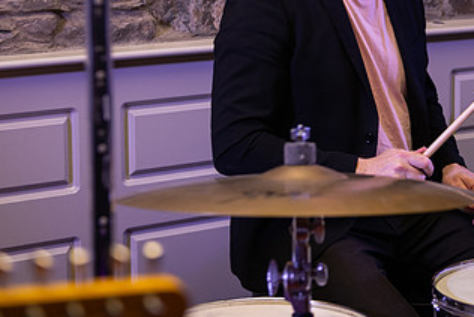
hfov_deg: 20.0
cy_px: 29
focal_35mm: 101
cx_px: 378
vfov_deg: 13.4
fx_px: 1330
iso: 640
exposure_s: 1/160
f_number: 3.5
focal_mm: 55
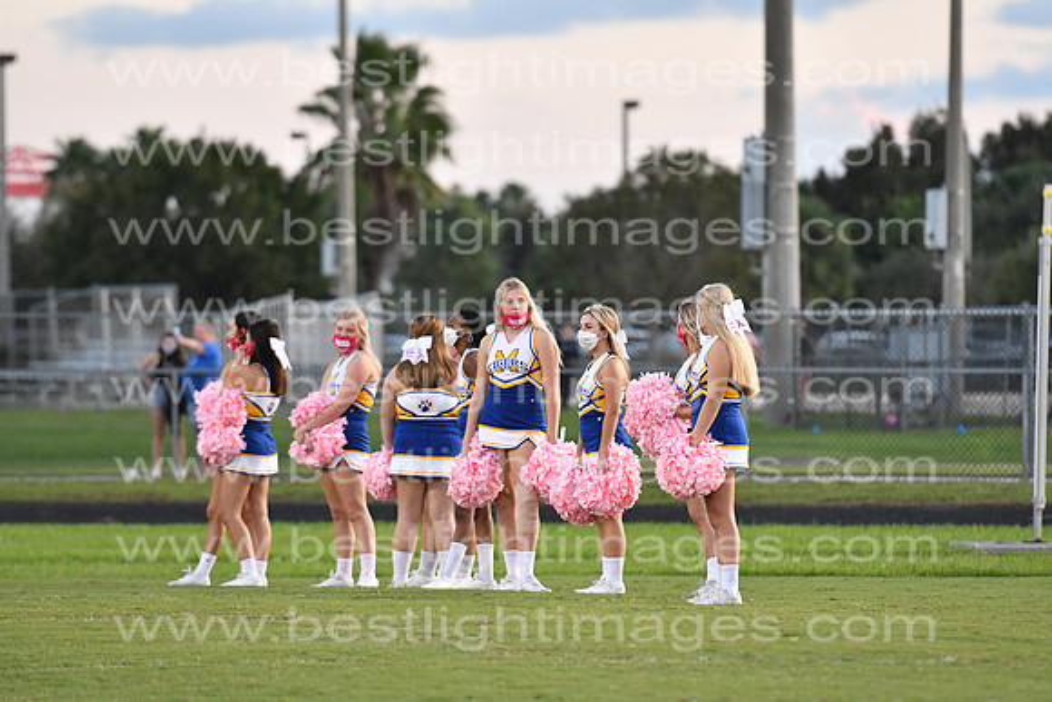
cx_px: 526
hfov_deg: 6.9
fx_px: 8768
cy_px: 351
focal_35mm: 300
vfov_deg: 4.6
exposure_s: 1/800
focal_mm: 200
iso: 1600
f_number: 4
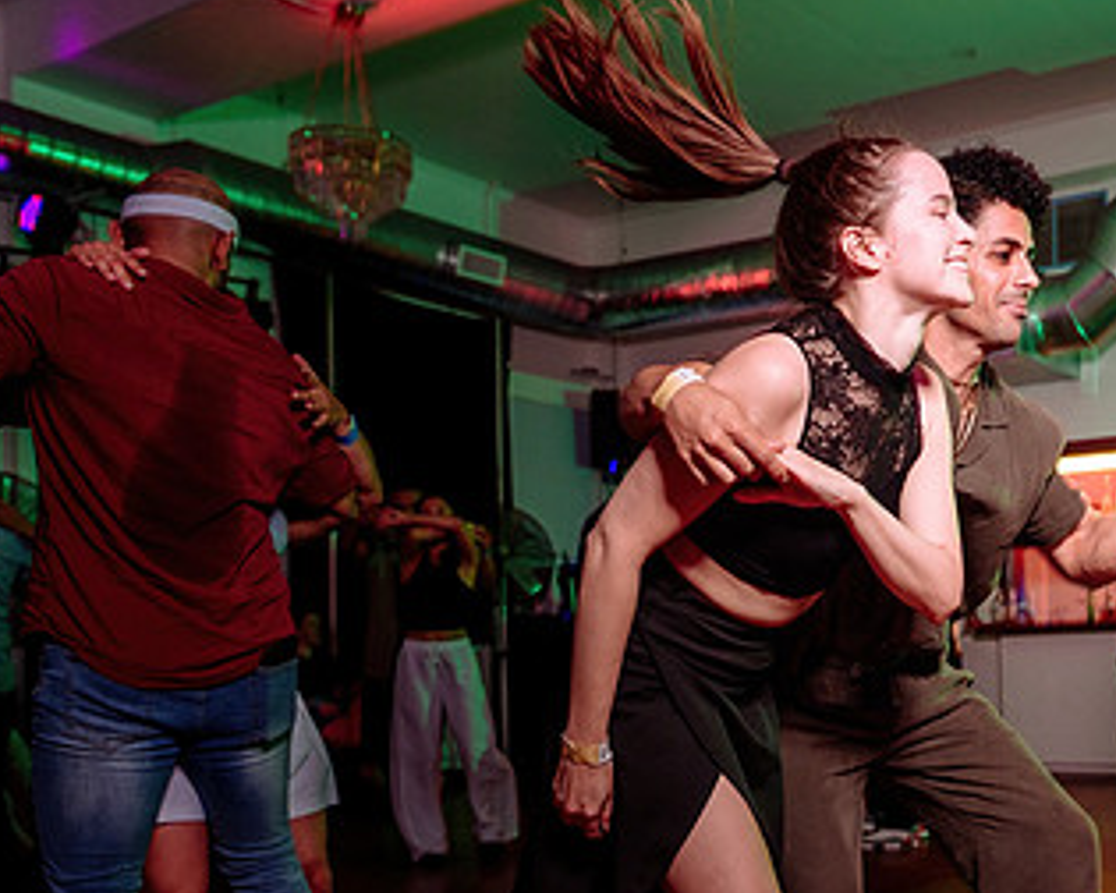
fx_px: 1486
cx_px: 918
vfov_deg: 33.0
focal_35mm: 45
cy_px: 640
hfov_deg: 39.3
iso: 800
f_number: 2.8
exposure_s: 1/30
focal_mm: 26
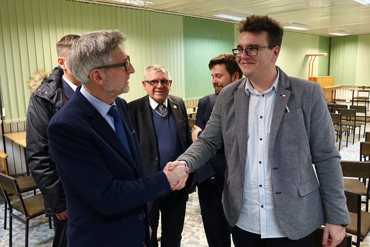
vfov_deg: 43.6
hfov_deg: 61.9
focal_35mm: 30
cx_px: 185
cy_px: 124
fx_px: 308
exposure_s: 1/30
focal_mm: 11.13
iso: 800
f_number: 2.8
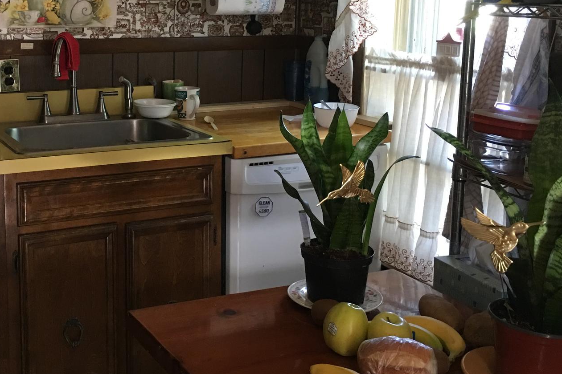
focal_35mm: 49
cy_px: 102
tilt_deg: -7.6
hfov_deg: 39.7
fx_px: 765
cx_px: 173
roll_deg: +0.2
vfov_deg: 27.2
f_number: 2.2
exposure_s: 1/15
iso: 80
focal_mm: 4.15
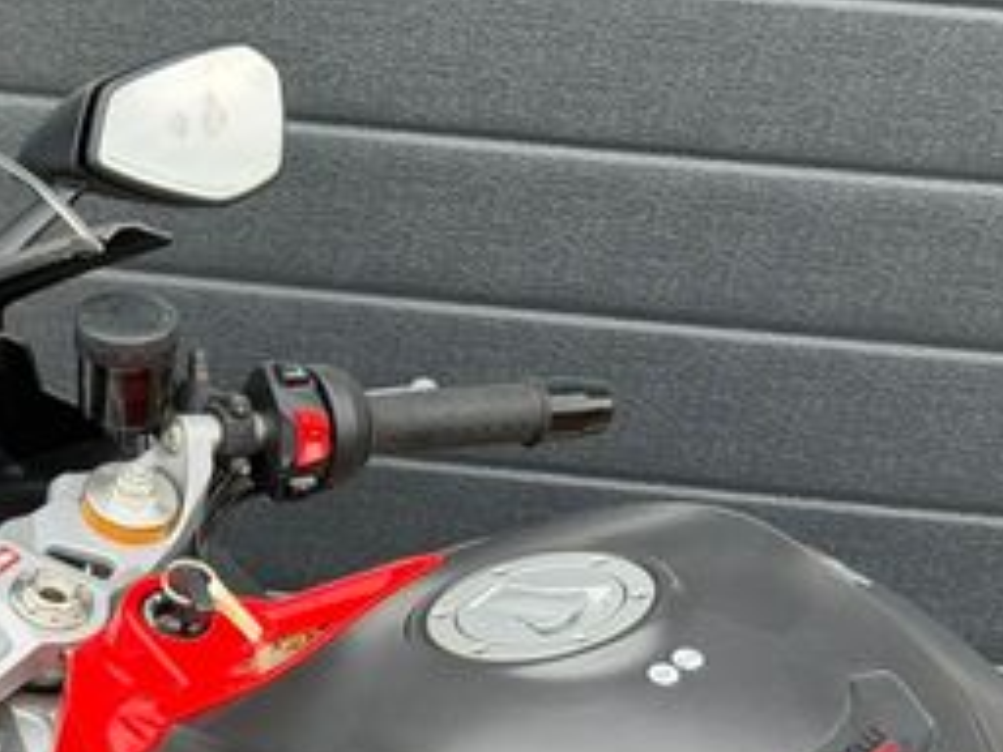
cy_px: 870
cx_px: 208
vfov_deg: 12.1
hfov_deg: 16.3
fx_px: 3477
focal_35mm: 120
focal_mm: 6.76
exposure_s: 1/493
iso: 80
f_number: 1.78
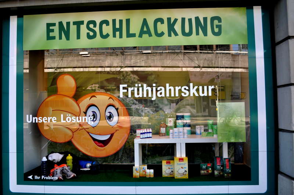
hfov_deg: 57.3
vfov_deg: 39.9
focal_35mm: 33
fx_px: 269
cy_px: 98
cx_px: 147
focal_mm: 22
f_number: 5.6
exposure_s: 1/125
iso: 200
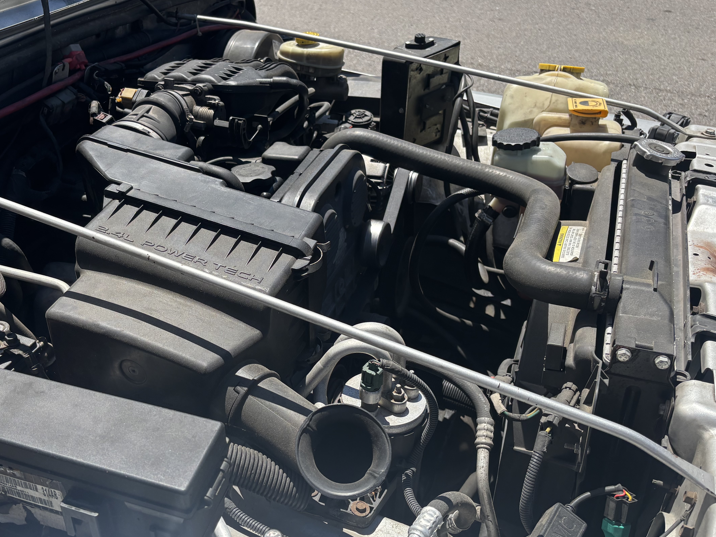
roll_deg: +2.0
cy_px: 293
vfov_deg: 40.7
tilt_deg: -38.7
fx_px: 724
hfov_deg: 51.8
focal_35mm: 35
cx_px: 247
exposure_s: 1/1949
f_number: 1.6
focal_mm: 5.96
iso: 50
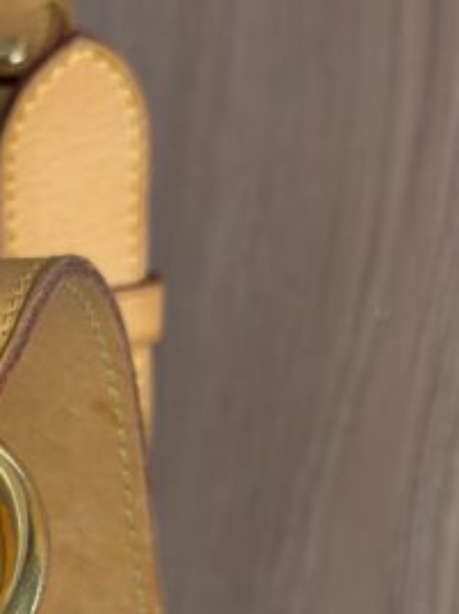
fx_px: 2534
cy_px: 730
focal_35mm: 143
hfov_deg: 10.1
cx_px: -128
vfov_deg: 13.5
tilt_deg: -33.6
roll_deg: -0.9
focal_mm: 6.76
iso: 50
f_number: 1.78
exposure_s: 1/120
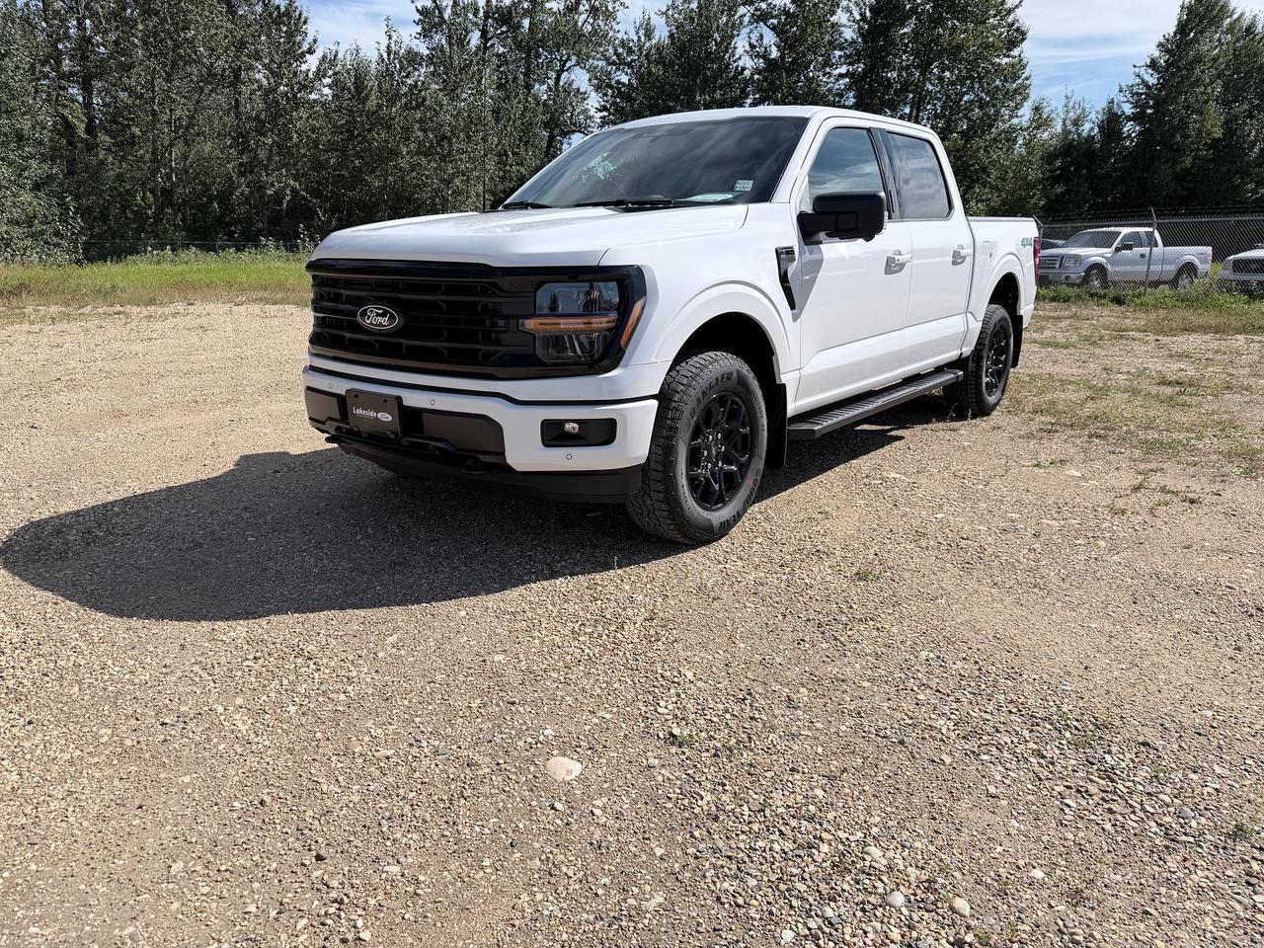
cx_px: 632
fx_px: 876
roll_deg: +0.6
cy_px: 474
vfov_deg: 56.8
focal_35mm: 24
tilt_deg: -14.8
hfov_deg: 71.6
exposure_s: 1/5714
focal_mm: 6.76
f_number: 1.78
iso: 80
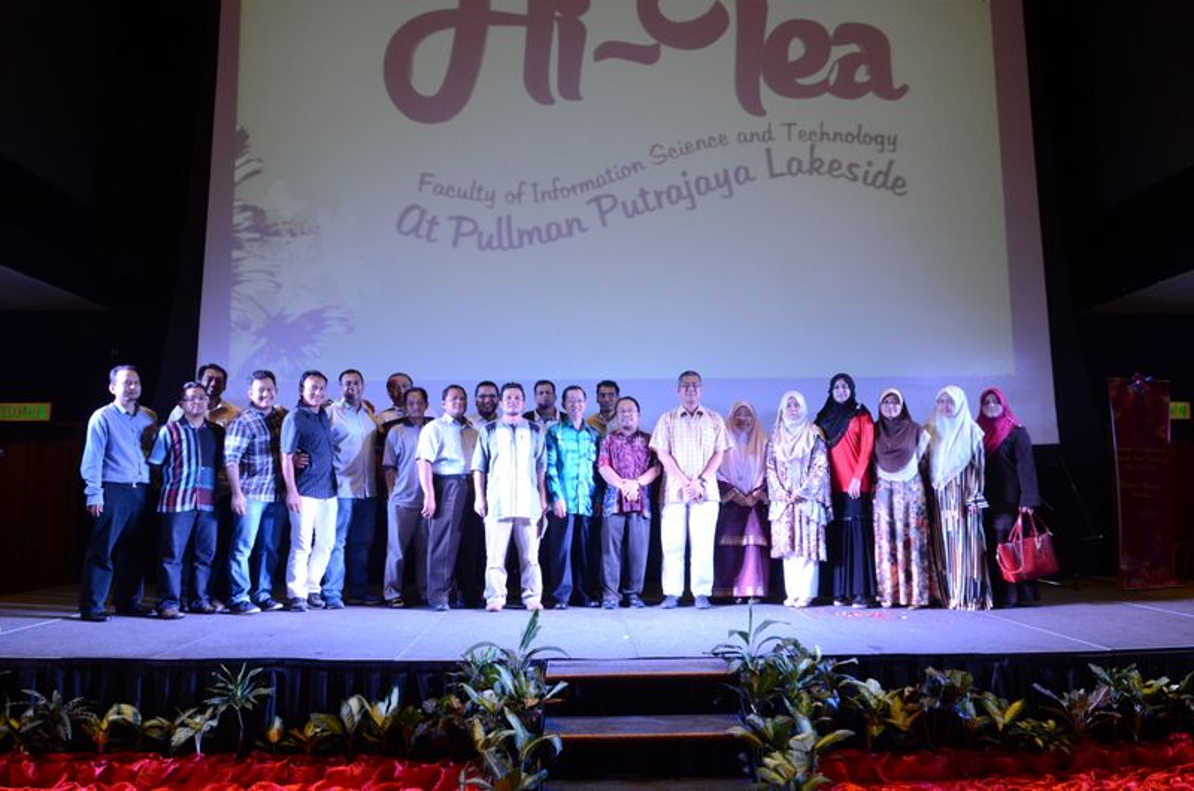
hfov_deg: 70.5
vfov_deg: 50.2
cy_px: 396
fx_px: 844
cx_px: 597
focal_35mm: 26
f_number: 5
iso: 1600
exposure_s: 1/80
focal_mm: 17
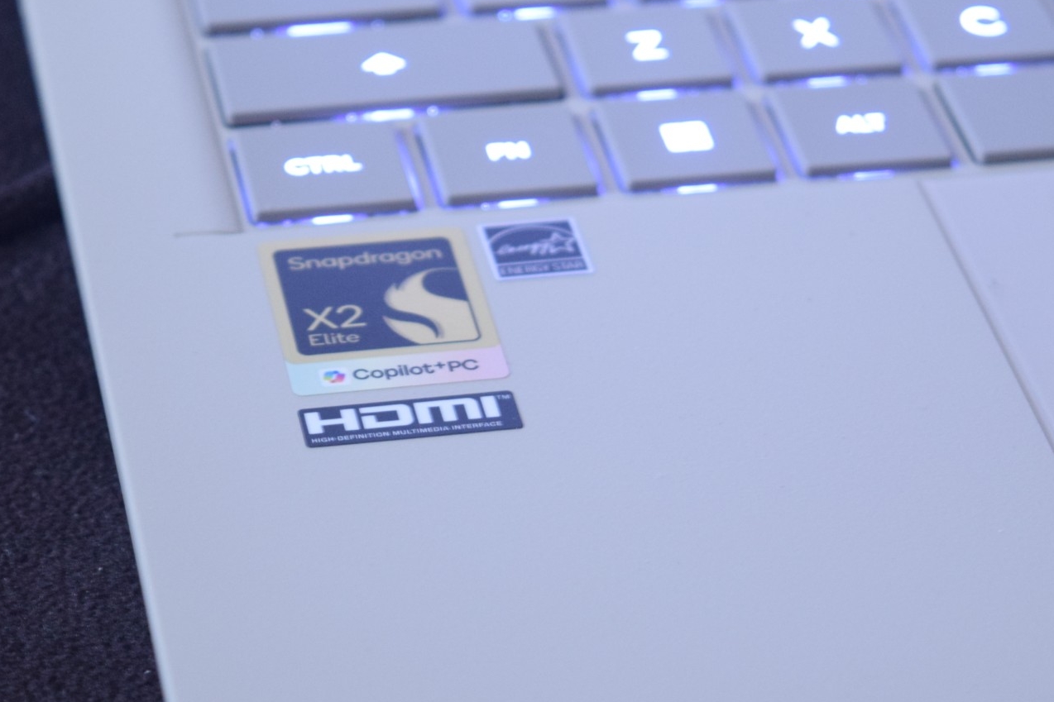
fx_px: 4094
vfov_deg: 9.8
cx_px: 507
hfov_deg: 14.7
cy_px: 340
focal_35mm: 140
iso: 1600
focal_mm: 55
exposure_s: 1/5
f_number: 6.3
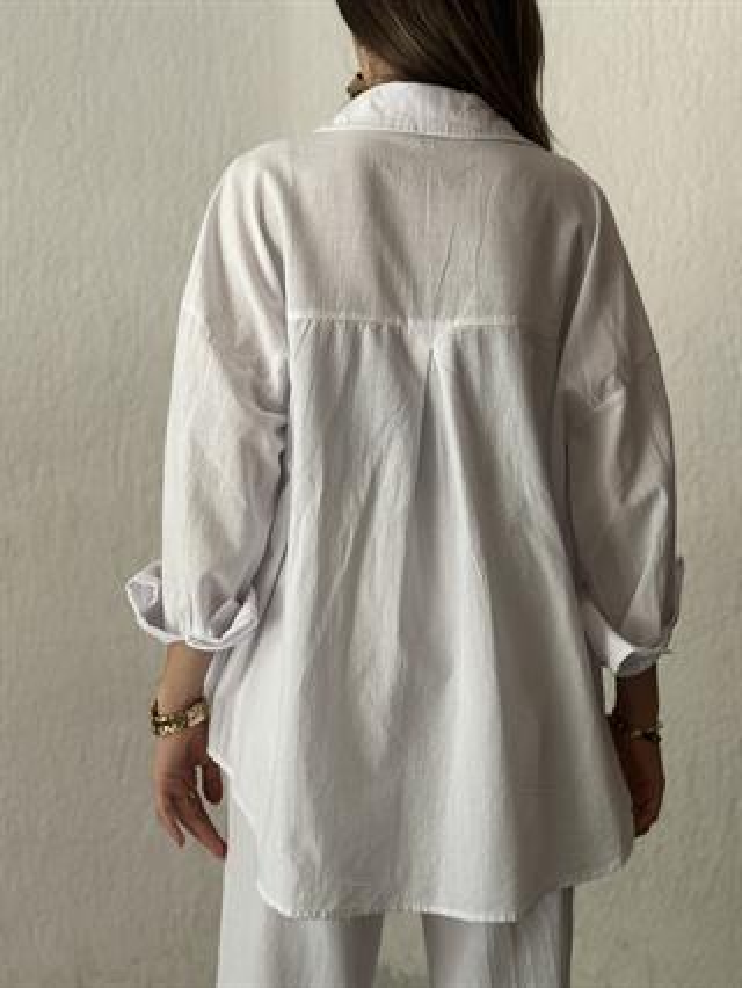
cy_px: 494
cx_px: 371
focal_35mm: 48
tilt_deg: -2.9
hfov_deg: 30.3
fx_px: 1370
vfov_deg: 39.6
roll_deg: -0.3
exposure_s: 1/121
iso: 80
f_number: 1.78
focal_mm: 6.86
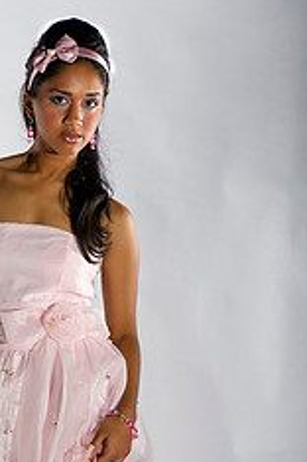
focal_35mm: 115
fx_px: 1475
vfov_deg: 17.6
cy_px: 397
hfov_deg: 11.8
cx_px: 27
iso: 200
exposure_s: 1/250
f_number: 6.7
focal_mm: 60
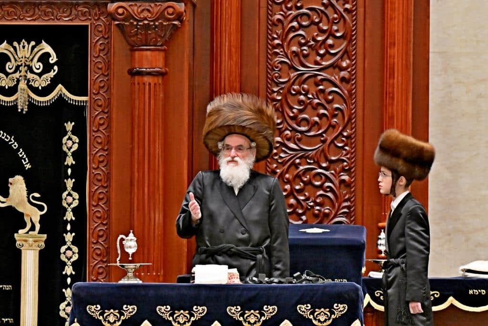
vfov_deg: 4.4
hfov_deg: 6.5
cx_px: 244
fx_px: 4270
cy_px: 163
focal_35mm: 315
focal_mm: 210
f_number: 5.6
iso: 1600
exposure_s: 1/500
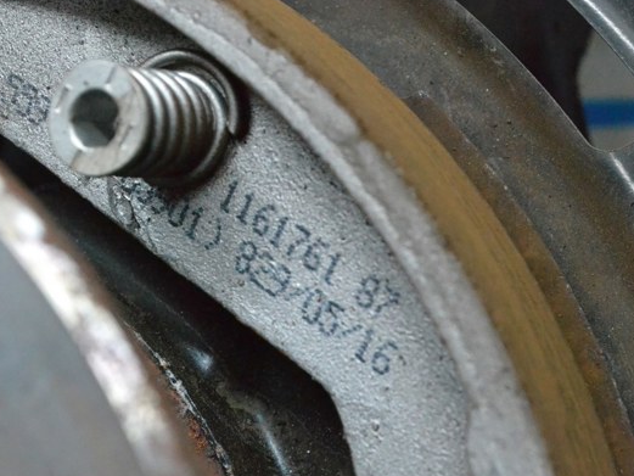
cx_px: 350
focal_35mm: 85
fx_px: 1557
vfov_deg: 17.4
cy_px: 240
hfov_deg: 23.0
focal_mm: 48
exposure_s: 1/160
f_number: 9
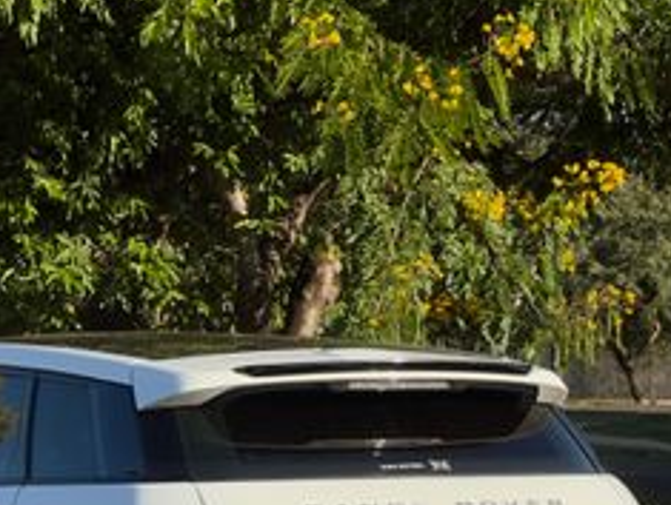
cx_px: 143
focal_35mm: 154
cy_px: 468
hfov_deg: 12.8
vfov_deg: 9.6
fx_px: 2990
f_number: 2.8
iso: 25
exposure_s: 1/874
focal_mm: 9
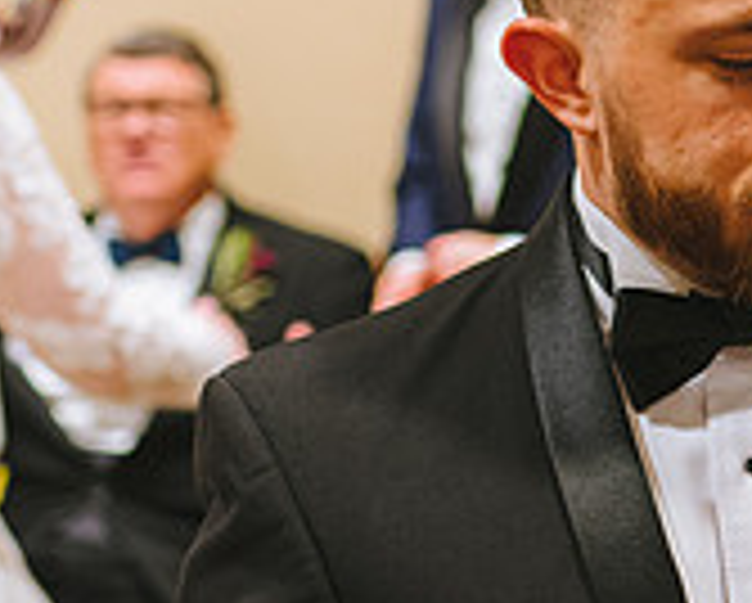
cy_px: 304
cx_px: 757
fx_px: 2540
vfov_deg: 13.5
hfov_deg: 16.5
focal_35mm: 114
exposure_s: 1/200
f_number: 2
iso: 1600
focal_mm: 35
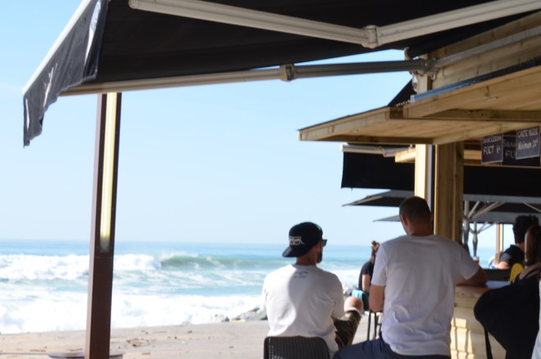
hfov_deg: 25.3
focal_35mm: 77
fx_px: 1155
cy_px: 137
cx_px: 521
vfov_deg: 17.6
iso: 100
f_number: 6.3
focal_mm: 22
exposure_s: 1/250
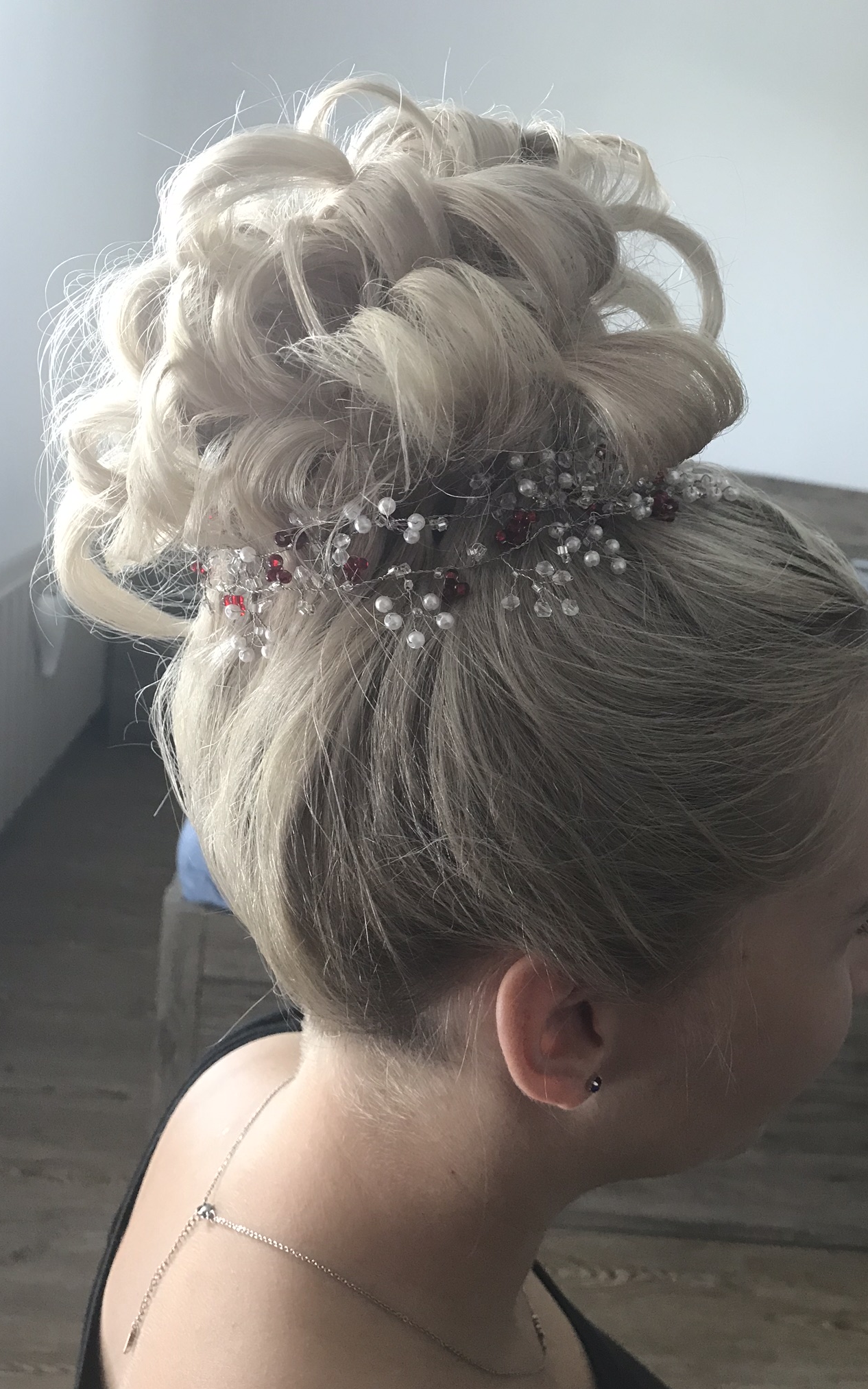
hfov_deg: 41.7
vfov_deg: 62.9
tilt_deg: -15.7
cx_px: 500
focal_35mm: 30
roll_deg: -9.5
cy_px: 701
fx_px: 1136
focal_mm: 3.99
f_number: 1.8
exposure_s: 1/17
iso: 50
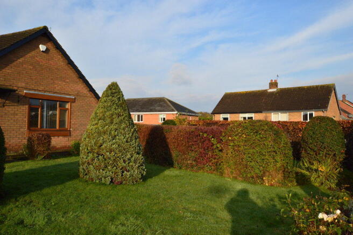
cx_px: 176
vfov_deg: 43.5
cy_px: 118
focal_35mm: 30
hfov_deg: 62.0
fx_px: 294
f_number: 10
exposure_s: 1/320
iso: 400
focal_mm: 20
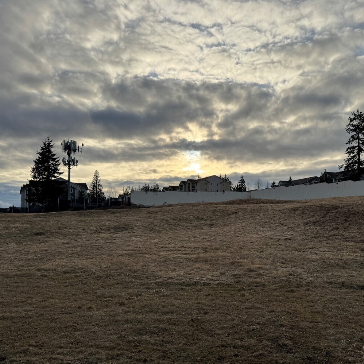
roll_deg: +1.7
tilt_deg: +3.8
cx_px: 238
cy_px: 208
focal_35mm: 34
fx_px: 404
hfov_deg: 47.8
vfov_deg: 48.3
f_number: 1.78
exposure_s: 1/7937
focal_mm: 6.76
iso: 80
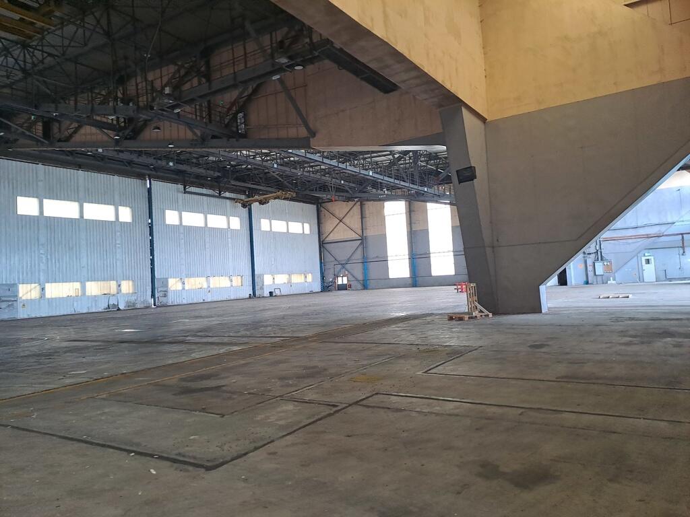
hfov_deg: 69.4
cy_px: 258
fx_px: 498
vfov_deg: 54.9
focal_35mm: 25
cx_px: 345
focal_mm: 4.65
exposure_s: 1/60
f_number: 1.8
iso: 200
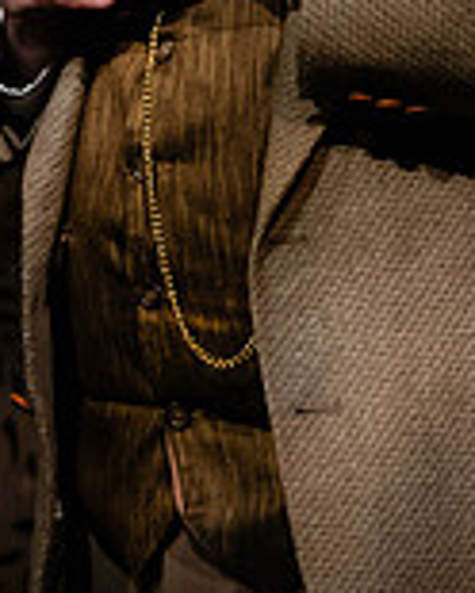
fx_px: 7679
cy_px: -254
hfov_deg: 3.5
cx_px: 441
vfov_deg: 4.4
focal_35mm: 437
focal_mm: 101
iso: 4000
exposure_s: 1/250
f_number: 5.6
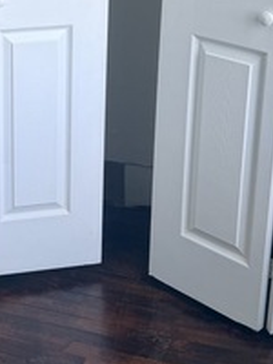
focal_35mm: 80
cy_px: 46
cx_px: -29
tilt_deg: -17.6
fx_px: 841
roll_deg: +0.4
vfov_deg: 23.8
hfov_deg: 17.8
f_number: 1.78
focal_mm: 6.76
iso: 50
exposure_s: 1/129
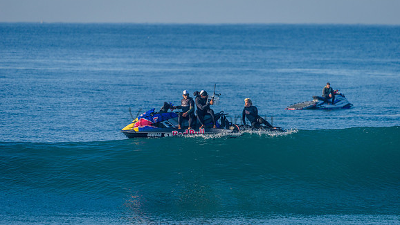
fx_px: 5578
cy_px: 112
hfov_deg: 4.1
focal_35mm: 526
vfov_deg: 2.3
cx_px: 200
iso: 400
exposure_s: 1/2000
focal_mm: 500
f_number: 5.6
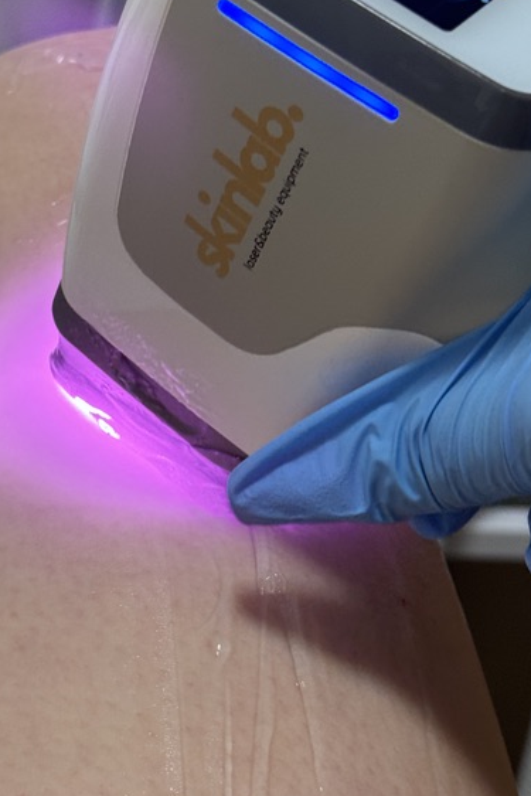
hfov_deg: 14.9
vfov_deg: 22.2
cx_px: 99
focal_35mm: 91
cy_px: 222
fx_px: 2012
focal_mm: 6.76
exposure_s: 1/50
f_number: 1.78
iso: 50
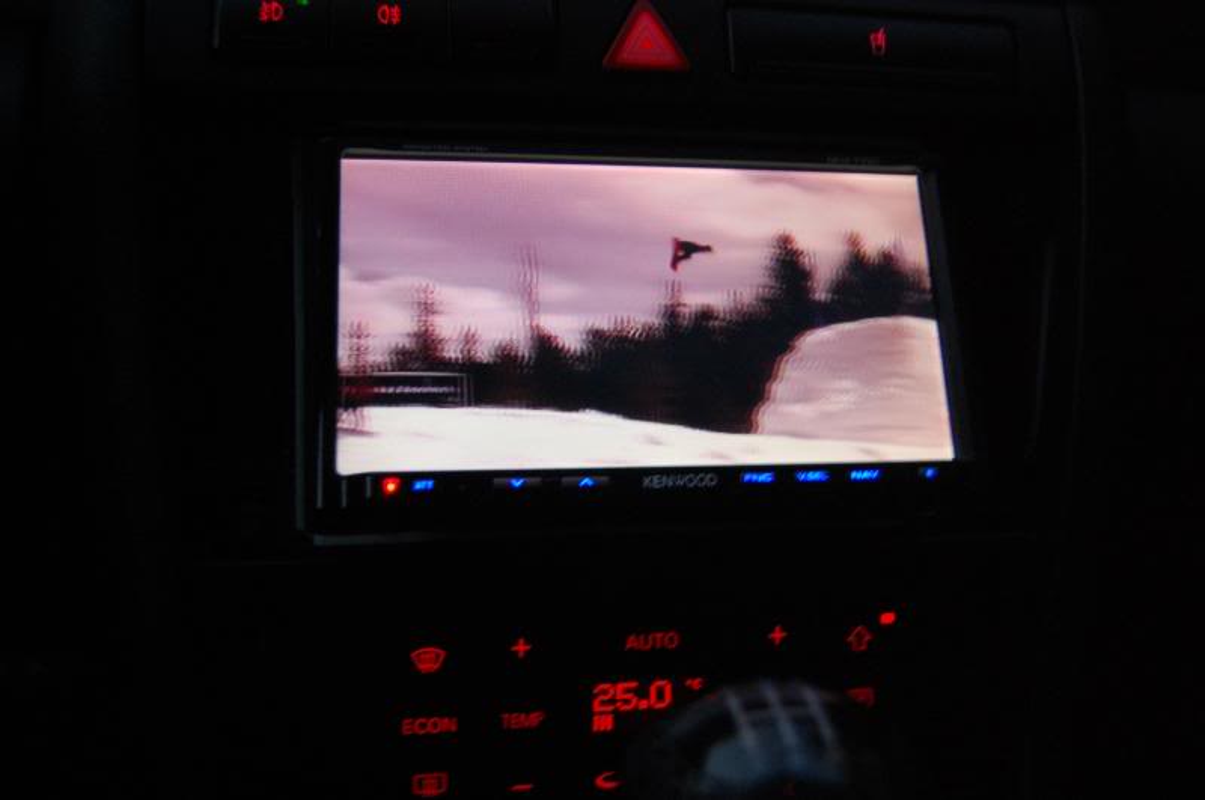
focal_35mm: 34
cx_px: 602
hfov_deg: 55.2
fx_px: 1153
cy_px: 400
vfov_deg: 38.3
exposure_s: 1/30
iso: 800
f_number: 3.8
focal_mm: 23
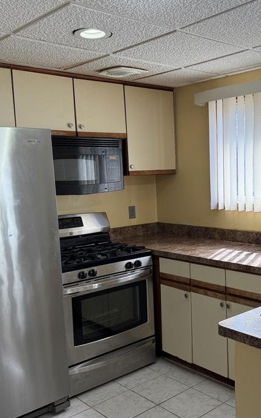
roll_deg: +1.4
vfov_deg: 51.5
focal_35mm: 38
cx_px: 200
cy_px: 222
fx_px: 433
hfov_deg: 32.8
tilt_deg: -7.1
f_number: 1.78
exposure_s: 1/612
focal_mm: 6.76
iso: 100
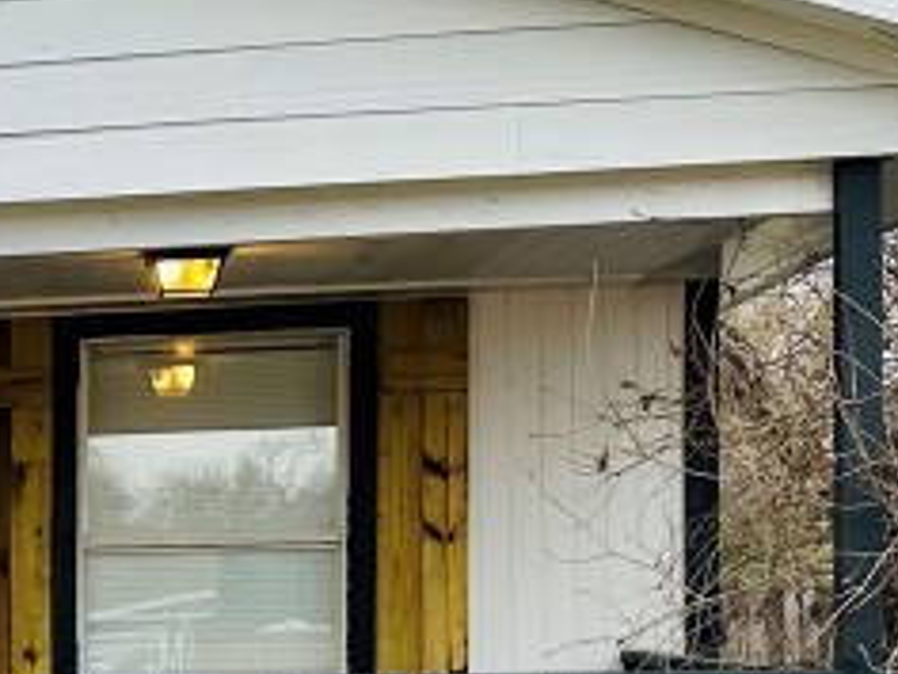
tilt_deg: -0.2
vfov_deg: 14.0
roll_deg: +0.3
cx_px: -537
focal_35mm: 104
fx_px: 2698
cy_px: 670
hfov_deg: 16.8
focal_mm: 6.86
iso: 80
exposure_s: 1/431
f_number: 1.78
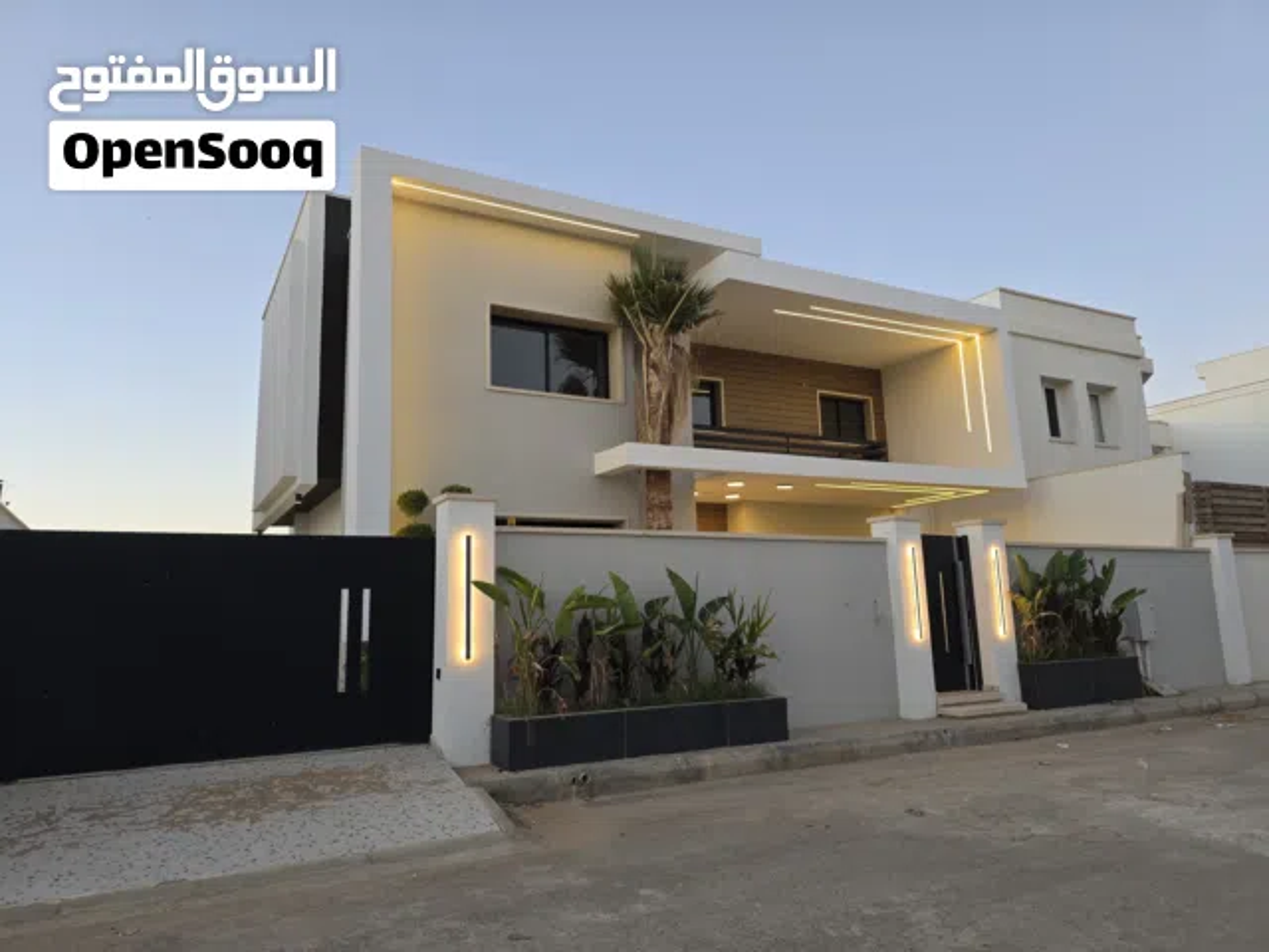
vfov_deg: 58.9
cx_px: 634
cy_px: 476
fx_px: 843
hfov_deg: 73.9
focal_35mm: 23
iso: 64
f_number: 1.7
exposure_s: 1/100
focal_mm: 6.3
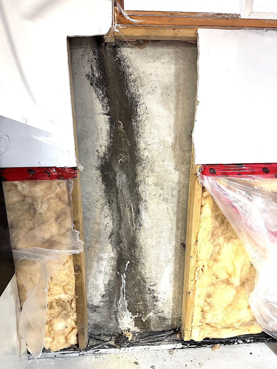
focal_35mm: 24
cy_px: 184
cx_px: 138
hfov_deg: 56.8
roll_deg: -0.9
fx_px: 256
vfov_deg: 71.6
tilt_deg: -19.5
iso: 400
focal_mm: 6.76
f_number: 1.78
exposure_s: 1/60
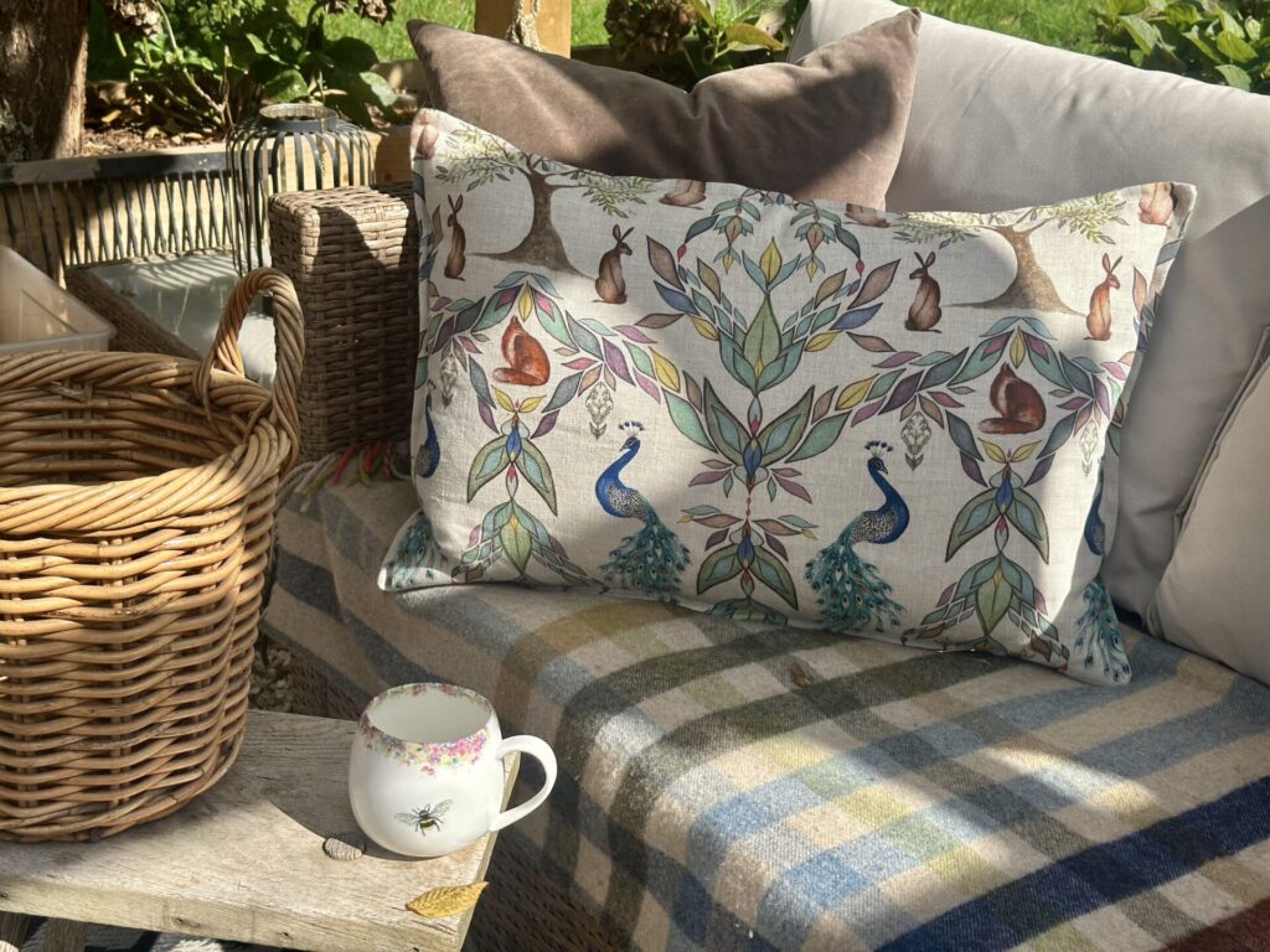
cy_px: 476
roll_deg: -3.1
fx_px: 1761
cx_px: 635
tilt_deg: -22.9
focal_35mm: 48
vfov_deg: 30.3
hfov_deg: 39.7
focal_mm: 6.86
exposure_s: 1/3876
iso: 80
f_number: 1.78
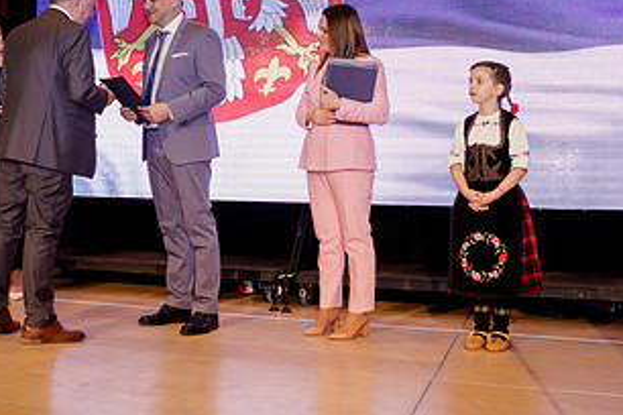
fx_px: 883
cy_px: 117
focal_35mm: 51
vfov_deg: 26.2
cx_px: 152
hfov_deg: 37.9
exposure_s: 1/250
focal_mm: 24
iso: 2500
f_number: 4
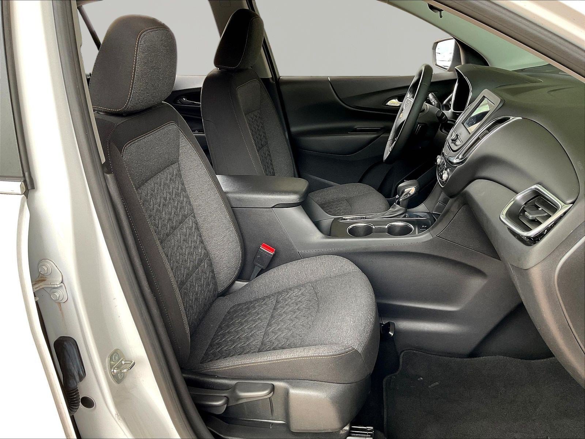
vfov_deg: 48.2
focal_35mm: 29
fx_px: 490
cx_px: 292
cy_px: 220
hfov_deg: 61.7
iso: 40
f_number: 1.8
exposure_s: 1/122
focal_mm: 3
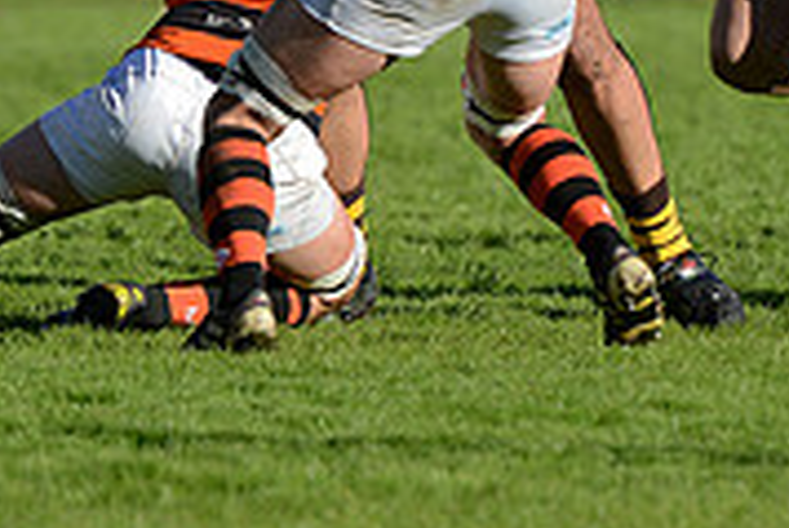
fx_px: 19258
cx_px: 288
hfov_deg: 2.3
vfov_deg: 1.6
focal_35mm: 878
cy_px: -260
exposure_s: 1/1000
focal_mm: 270
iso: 250
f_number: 4
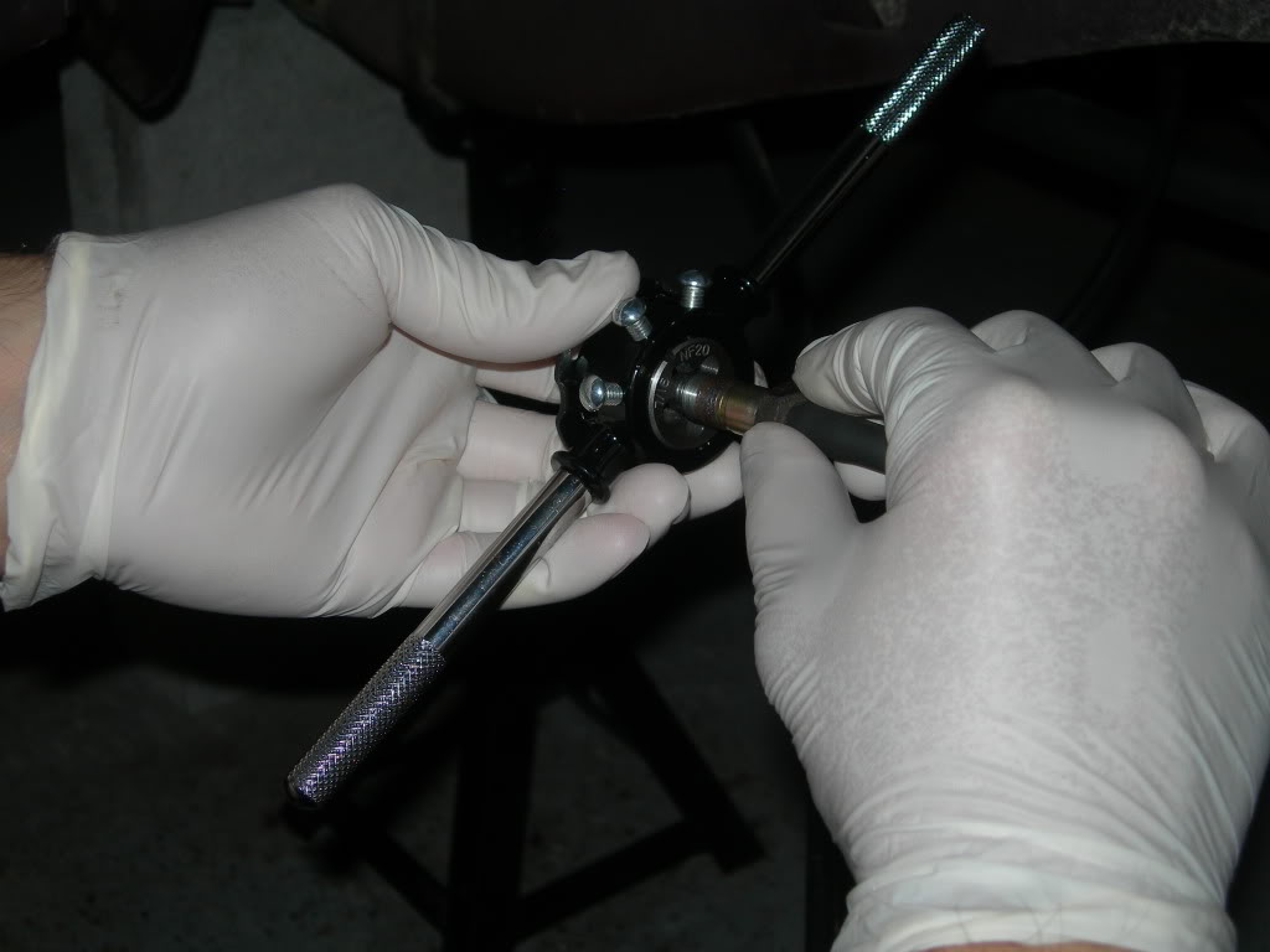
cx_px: 635
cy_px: 476
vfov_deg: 24.0
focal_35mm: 61
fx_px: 2238
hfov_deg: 31.7
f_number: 3.5
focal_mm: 12.7
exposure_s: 1/60.1
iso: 50
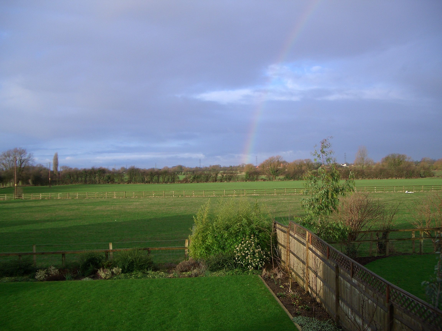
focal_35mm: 35
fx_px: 447
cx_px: 221
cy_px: 166
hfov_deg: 52.6
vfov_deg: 40.7
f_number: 2.6
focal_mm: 5.8
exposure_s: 1/500
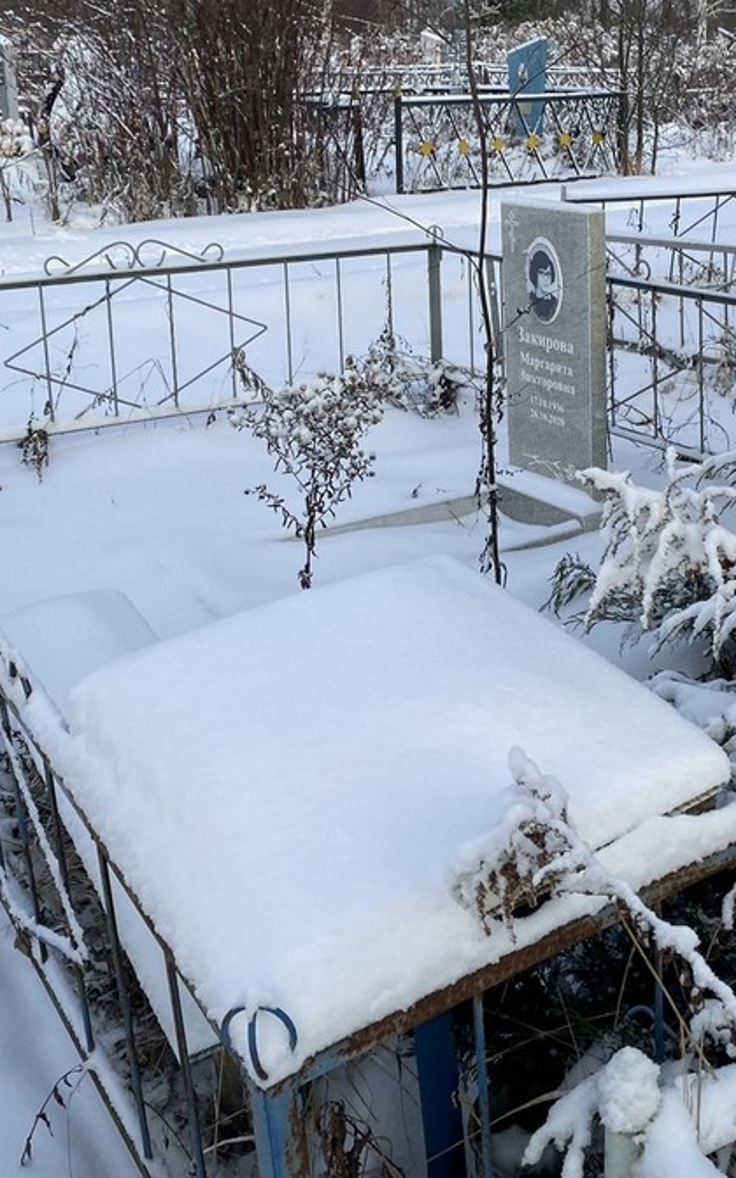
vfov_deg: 47.1
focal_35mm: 42
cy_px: 524
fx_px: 1348
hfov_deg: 30.3
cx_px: 503
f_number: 1.8
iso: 32
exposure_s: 1/1585
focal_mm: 4.25
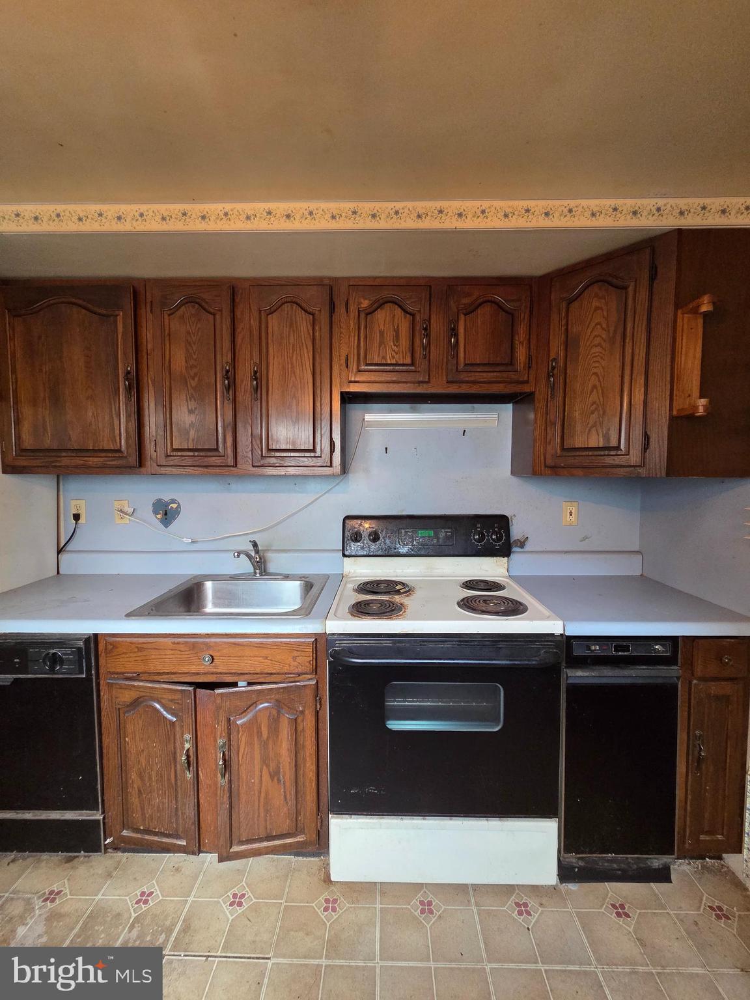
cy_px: 500
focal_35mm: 13
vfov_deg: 106.2
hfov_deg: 89.9
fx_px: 376
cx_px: 375
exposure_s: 1/60
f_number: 2.2
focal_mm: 2.2
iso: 640
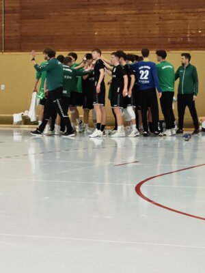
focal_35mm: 75
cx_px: 102
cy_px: 136
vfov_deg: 26.0
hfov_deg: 19.6
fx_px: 592
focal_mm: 7.06
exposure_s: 1/100
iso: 640
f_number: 2
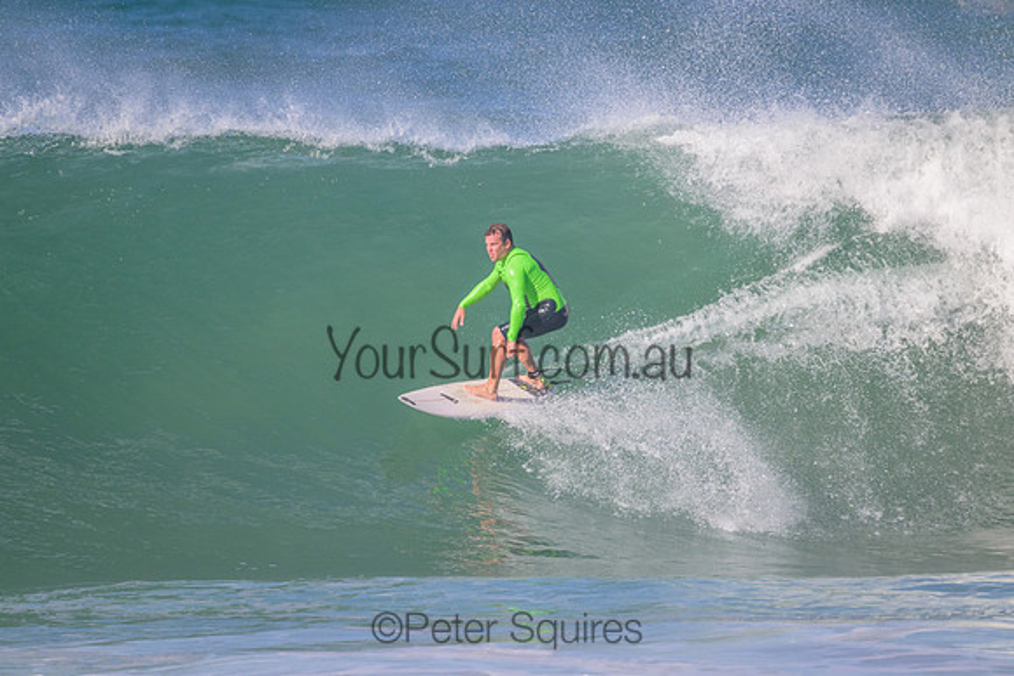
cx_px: 507
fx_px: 22538
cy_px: 338
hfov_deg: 2.6
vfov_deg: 1.7
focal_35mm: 800
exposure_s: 1/2000
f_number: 11
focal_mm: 800
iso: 1400
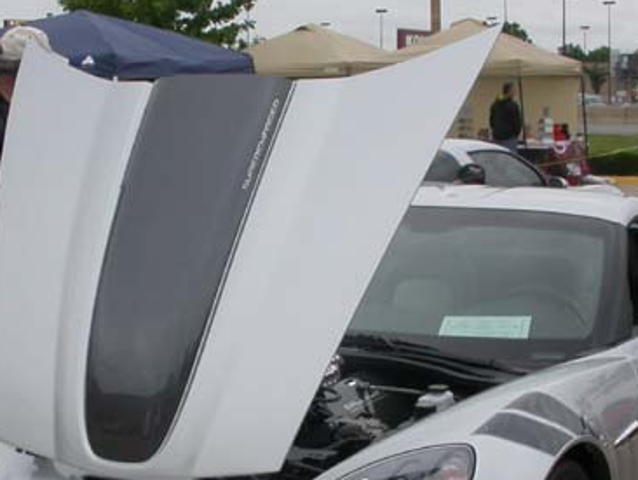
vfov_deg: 17.7
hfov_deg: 23.5
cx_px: 258
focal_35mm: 83
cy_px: 349
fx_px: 1531
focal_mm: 7.85
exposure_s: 1/269
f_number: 6.7
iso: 100
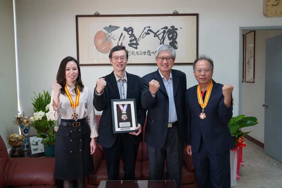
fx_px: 259
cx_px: 141
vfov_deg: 40.0
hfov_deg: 57.2
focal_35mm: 33
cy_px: 94
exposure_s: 1/160
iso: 1000
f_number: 4
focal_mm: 33
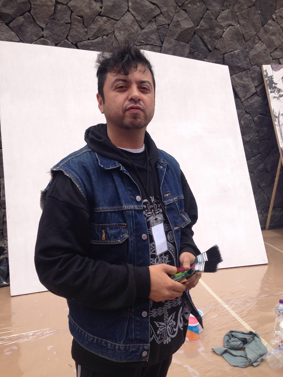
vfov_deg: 55.3
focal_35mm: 33
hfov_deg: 43.0
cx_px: 142
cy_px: 188
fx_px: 360
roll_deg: +2.3
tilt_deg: -7.8
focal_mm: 4.12
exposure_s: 1/1130
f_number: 2.4
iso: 50
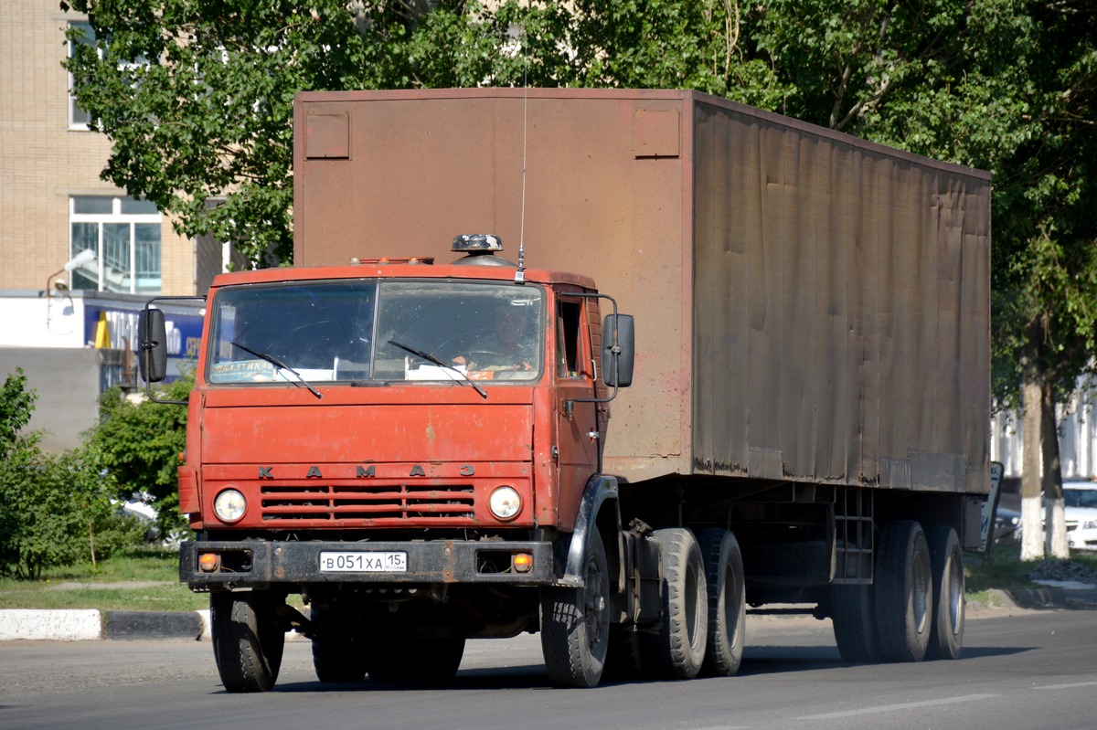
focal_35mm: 278
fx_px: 8452
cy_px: 365
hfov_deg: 7.4
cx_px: 548
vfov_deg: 4.9
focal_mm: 185
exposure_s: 1/1250
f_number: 6
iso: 400
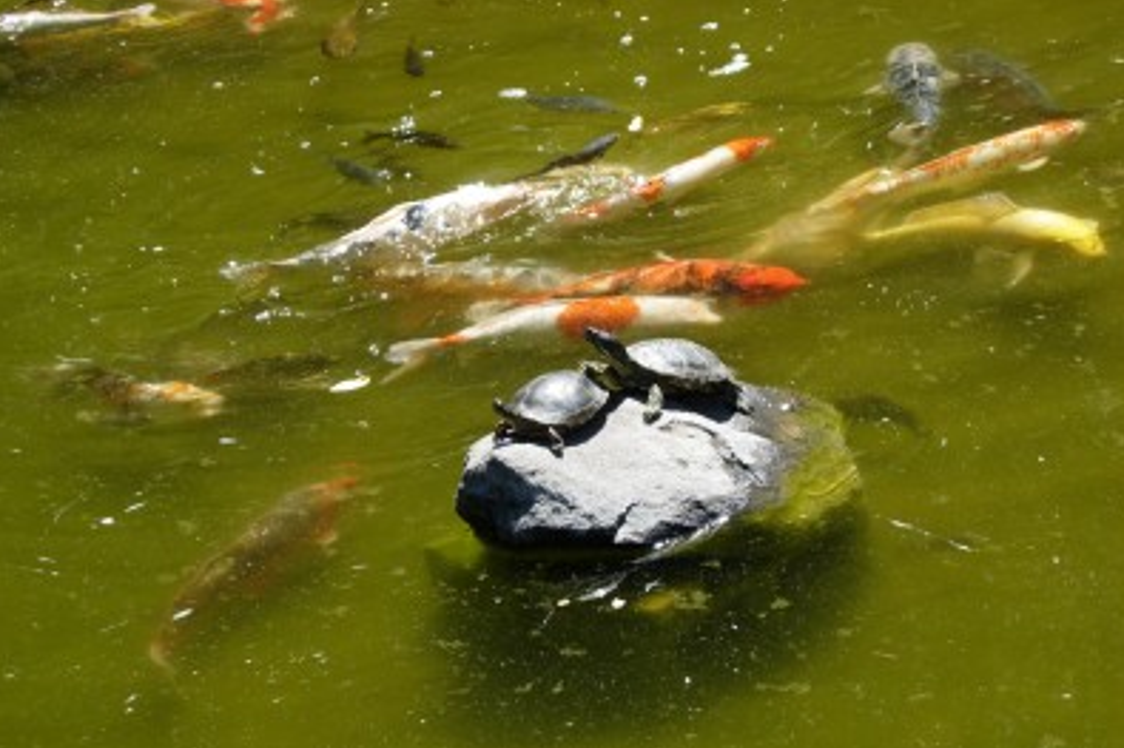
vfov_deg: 11.5
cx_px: 561
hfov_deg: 17.2
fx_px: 3714
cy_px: 421
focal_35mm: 119
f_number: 4.9
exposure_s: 1/296
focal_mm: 23.4
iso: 64
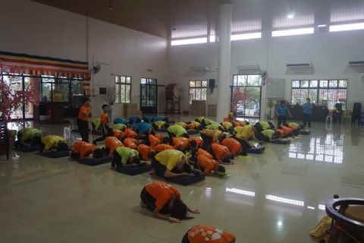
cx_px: 182
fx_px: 303
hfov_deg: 61.9
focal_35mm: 30
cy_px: 122
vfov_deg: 43.6
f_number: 4
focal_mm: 20
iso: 400
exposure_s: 1/160
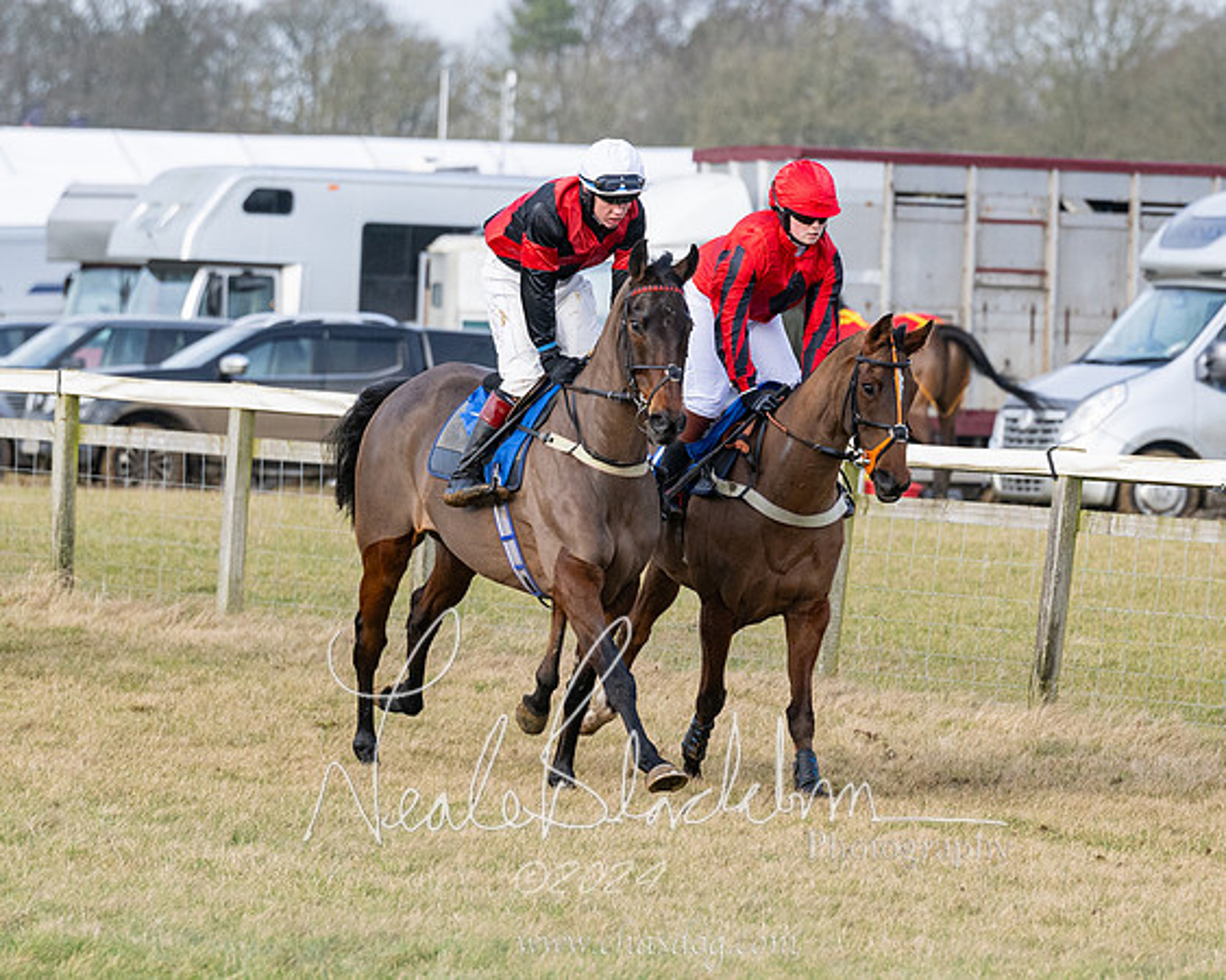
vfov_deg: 3.9
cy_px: 546
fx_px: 14523
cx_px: 719
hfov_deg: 4.8
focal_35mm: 400
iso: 400
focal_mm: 185
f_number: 5
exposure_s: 1/1000
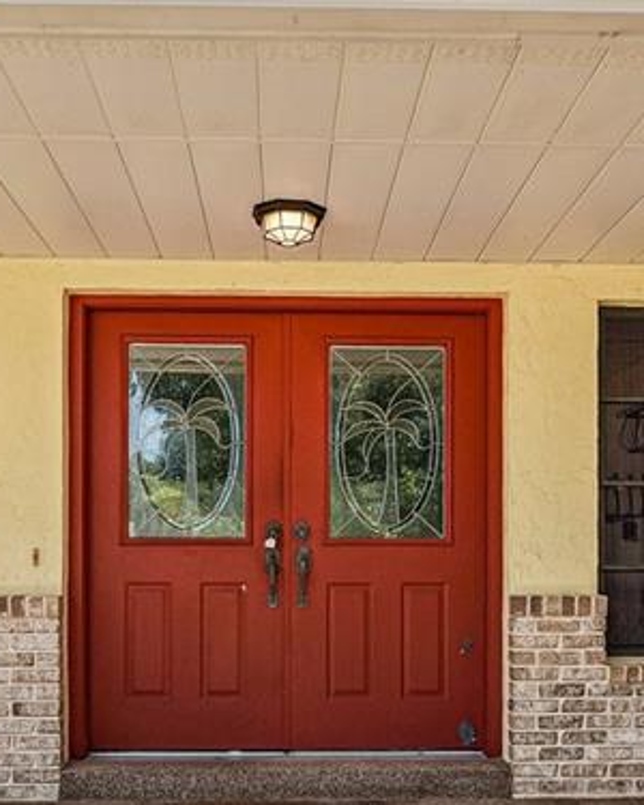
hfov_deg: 36.5
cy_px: 550
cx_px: 318
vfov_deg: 44.0
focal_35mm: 41
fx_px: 977
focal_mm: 16
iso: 400
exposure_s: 1/320
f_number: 8
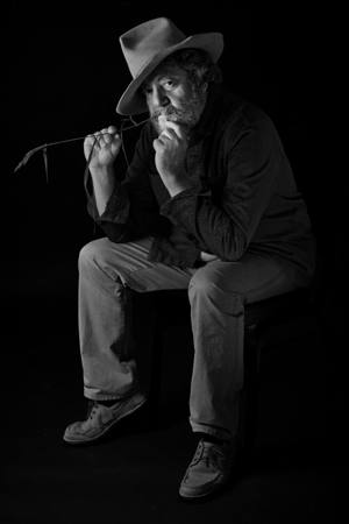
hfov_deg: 23.4
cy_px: 262
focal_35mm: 58
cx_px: 174
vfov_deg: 34.5
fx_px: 843
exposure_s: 1/200
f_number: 6.3
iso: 100
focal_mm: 58
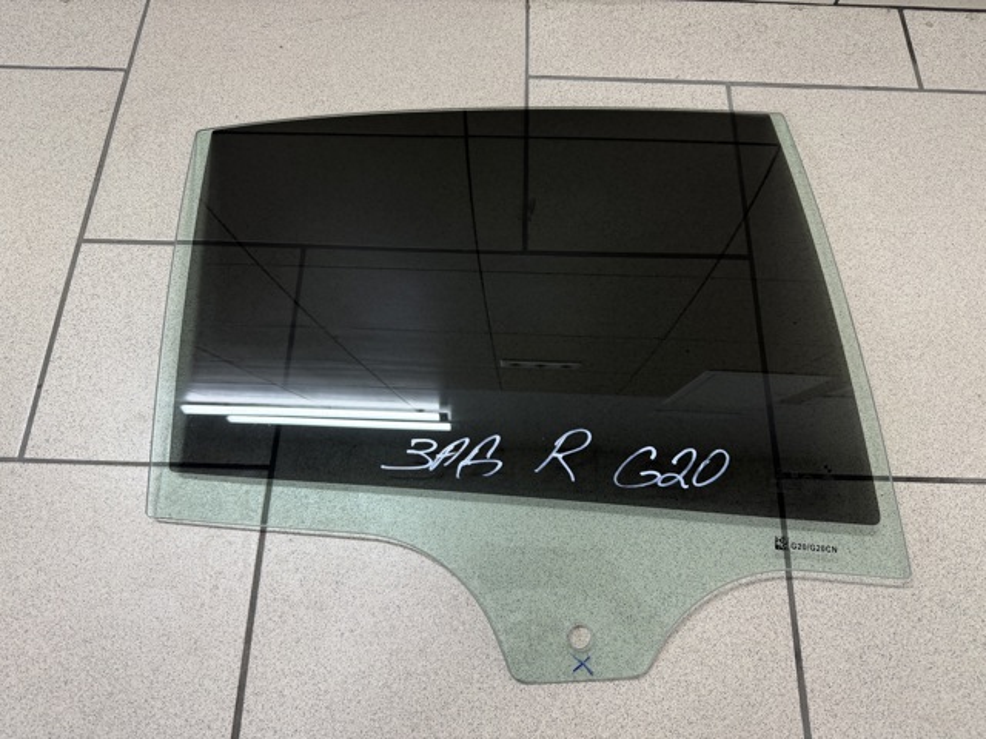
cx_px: 493
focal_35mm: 24
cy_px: 370
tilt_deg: -67.6
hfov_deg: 71.6
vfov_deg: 56.8
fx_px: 684
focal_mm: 6.76
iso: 160
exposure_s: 1/121
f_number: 1.78
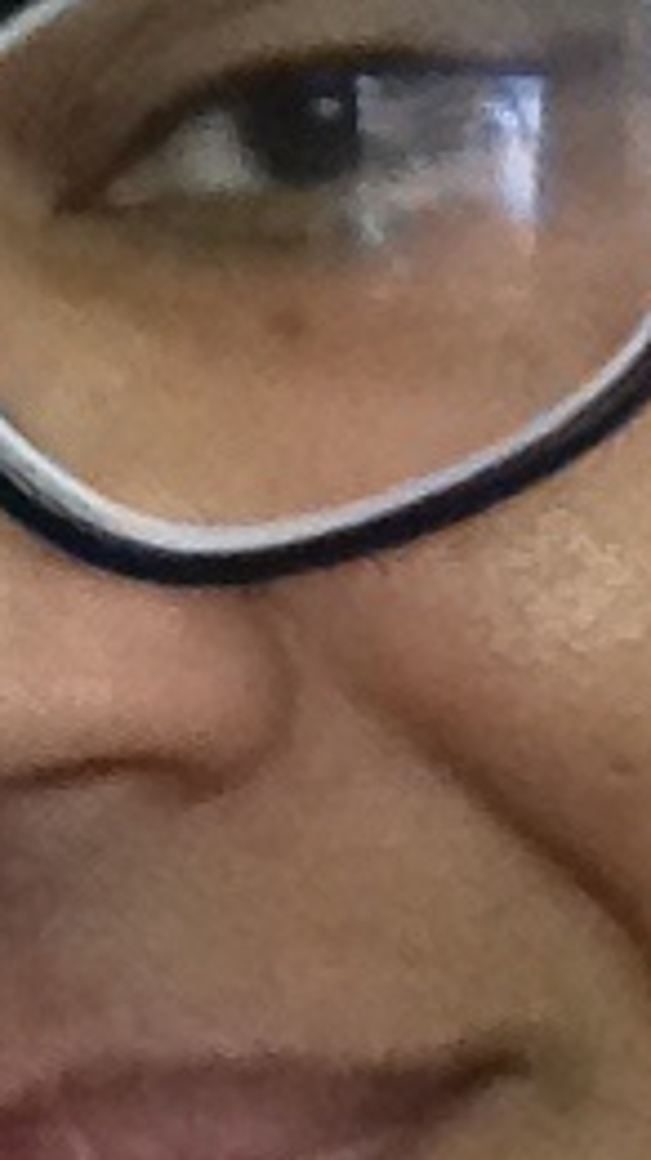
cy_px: 754
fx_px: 2888
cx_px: 254
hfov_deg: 12.9
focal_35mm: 94
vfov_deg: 22.6
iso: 640
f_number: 2.4
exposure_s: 1/30
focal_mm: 1.85
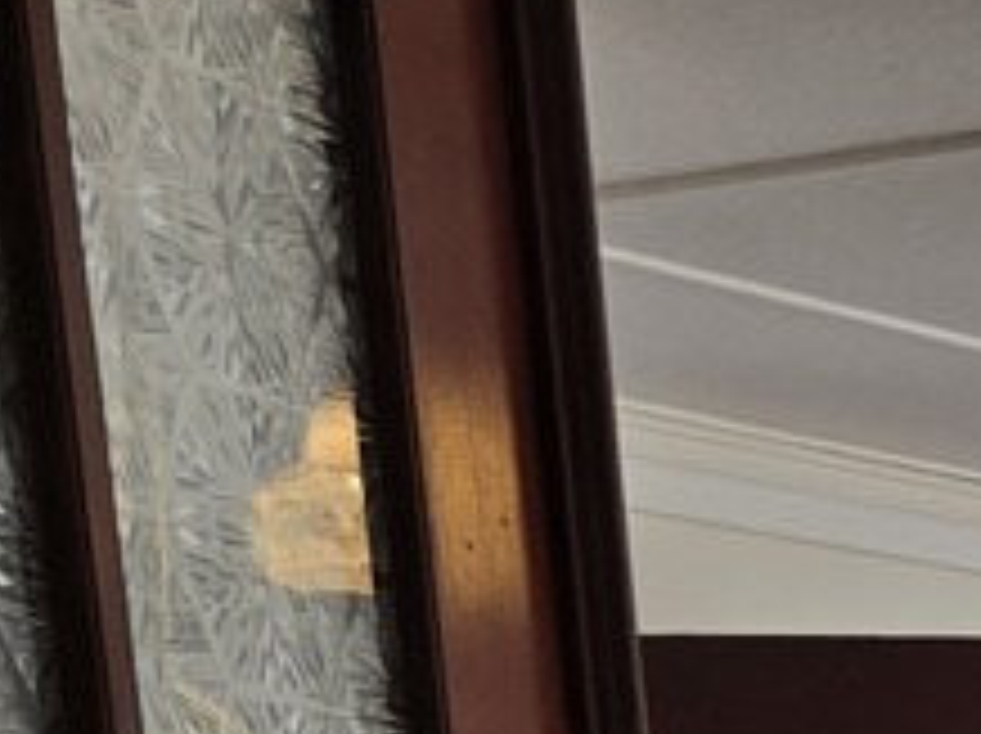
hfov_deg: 9.8
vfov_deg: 8.1
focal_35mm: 152
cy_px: 2297
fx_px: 4303
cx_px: 2988
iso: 50
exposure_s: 1/120
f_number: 1.7
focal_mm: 6.3
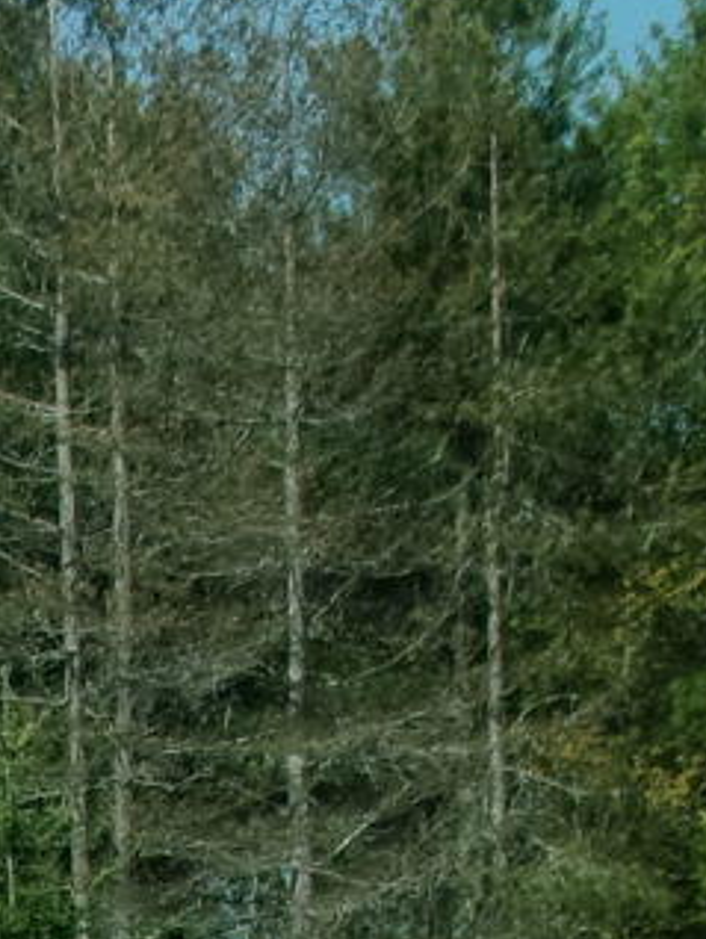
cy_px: 1940
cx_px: -1421
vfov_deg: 6.5
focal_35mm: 296
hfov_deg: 4.8
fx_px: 8039
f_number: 4.1
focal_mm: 8.3
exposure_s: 1/550
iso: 80
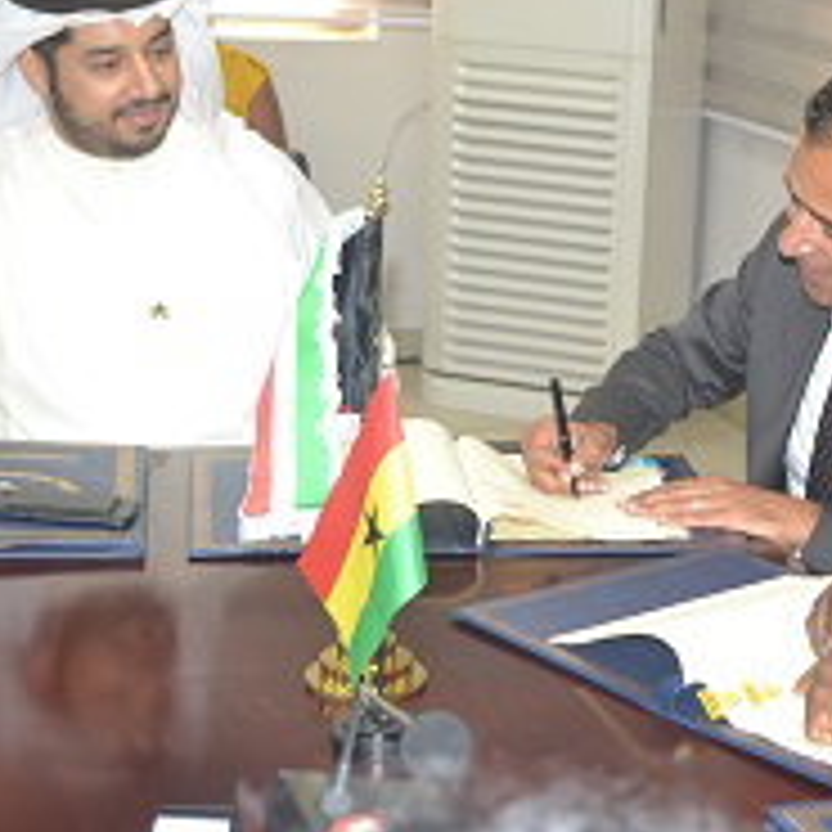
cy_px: 391
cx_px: 747
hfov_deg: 22.0
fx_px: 2094
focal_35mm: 77
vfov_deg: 22.5
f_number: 5
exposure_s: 1/60
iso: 800
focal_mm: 28
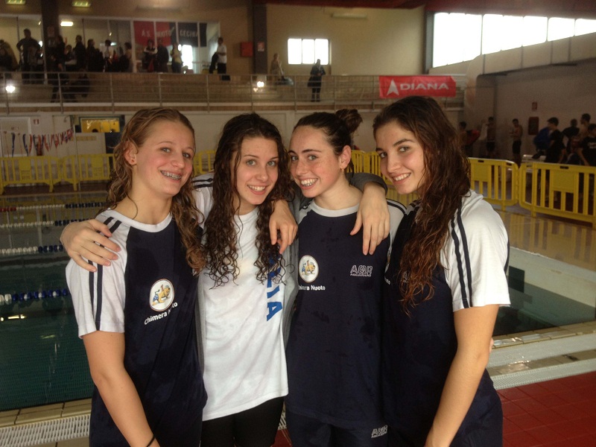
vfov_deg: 40.7
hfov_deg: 52.6
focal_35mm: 35
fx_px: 603
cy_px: 224
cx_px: 298
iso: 50
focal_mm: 4.28
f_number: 2.4
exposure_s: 1/40
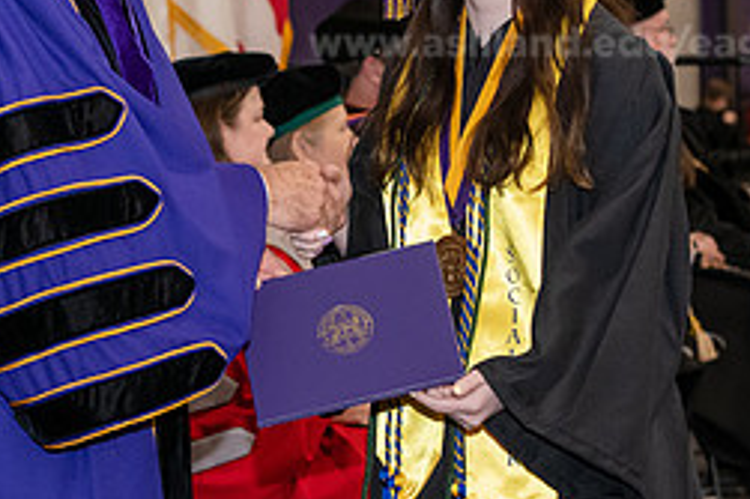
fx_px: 3373
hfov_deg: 12.6
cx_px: 173
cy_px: 106
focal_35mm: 162
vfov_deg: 8.4
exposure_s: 1/200
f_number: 5
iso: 2500
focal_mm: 70
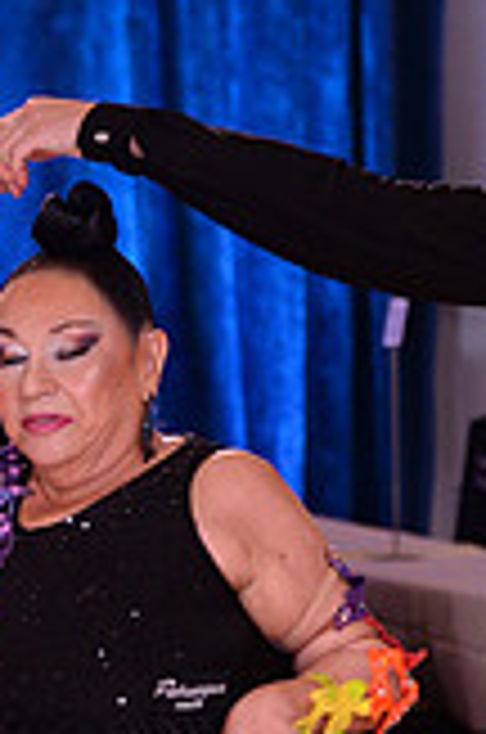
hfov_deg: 3.2
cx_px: 439
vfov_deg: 4.8
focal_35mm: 428
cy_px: 887
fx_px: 8703
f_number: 5
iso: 2000
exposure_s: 1/250
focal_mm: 120
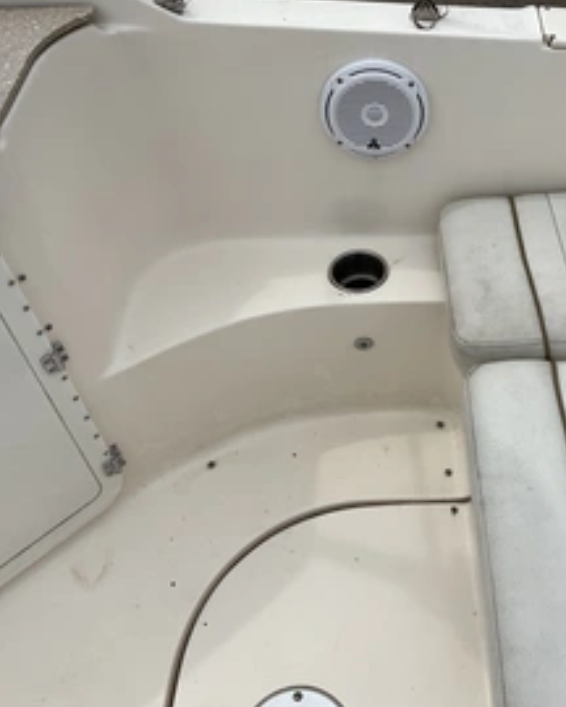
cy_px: 322
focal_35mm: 42
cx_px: 409
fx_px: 879
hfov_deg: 35.1
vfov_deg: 43.8
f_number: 1.8
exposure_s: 1/4065
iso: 25
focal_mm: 3
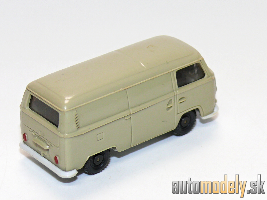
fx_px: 1165
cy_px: 100
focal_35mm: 151
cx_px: 134
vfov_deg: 9.8
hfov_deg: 13.1
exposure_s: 1/30
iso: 100
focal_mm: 18
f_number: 4
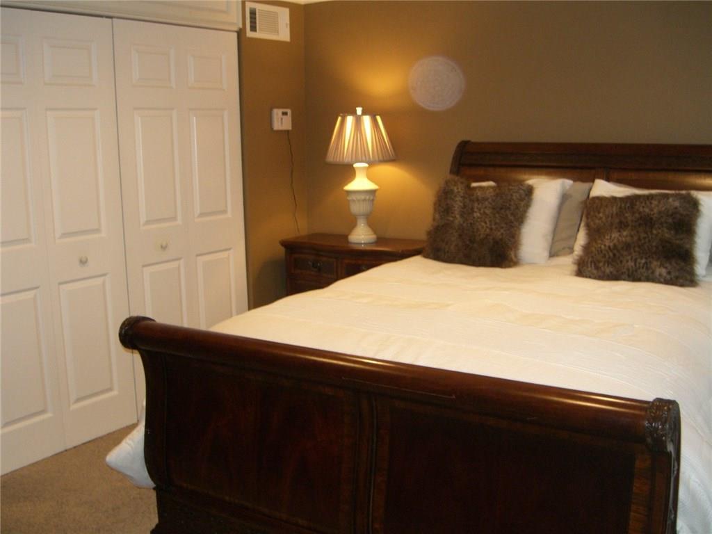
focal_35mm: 38
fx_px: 782
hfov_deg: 49.0
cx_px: 356
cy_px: 267
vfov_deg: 37.7
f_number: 2.8
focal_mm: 7.9
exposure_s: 1/60
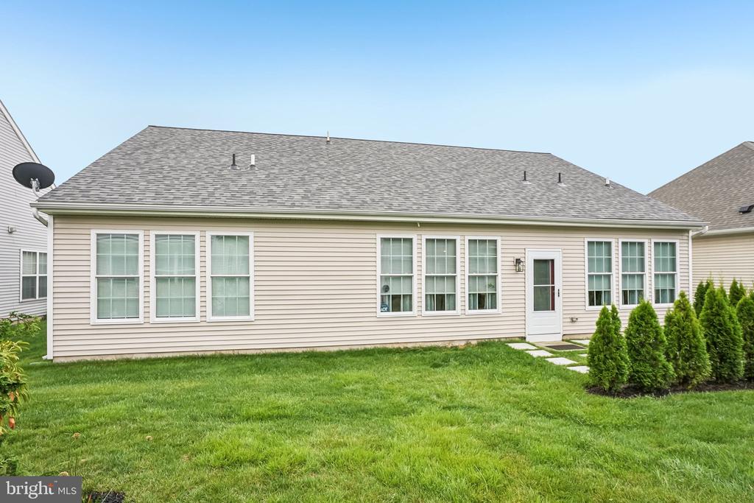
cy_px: 252
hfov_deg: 87.8
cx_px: 377
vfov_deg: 65.4
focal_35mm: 19
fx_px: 392
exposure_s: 1/125
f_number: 8
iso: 100
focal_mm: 18.7
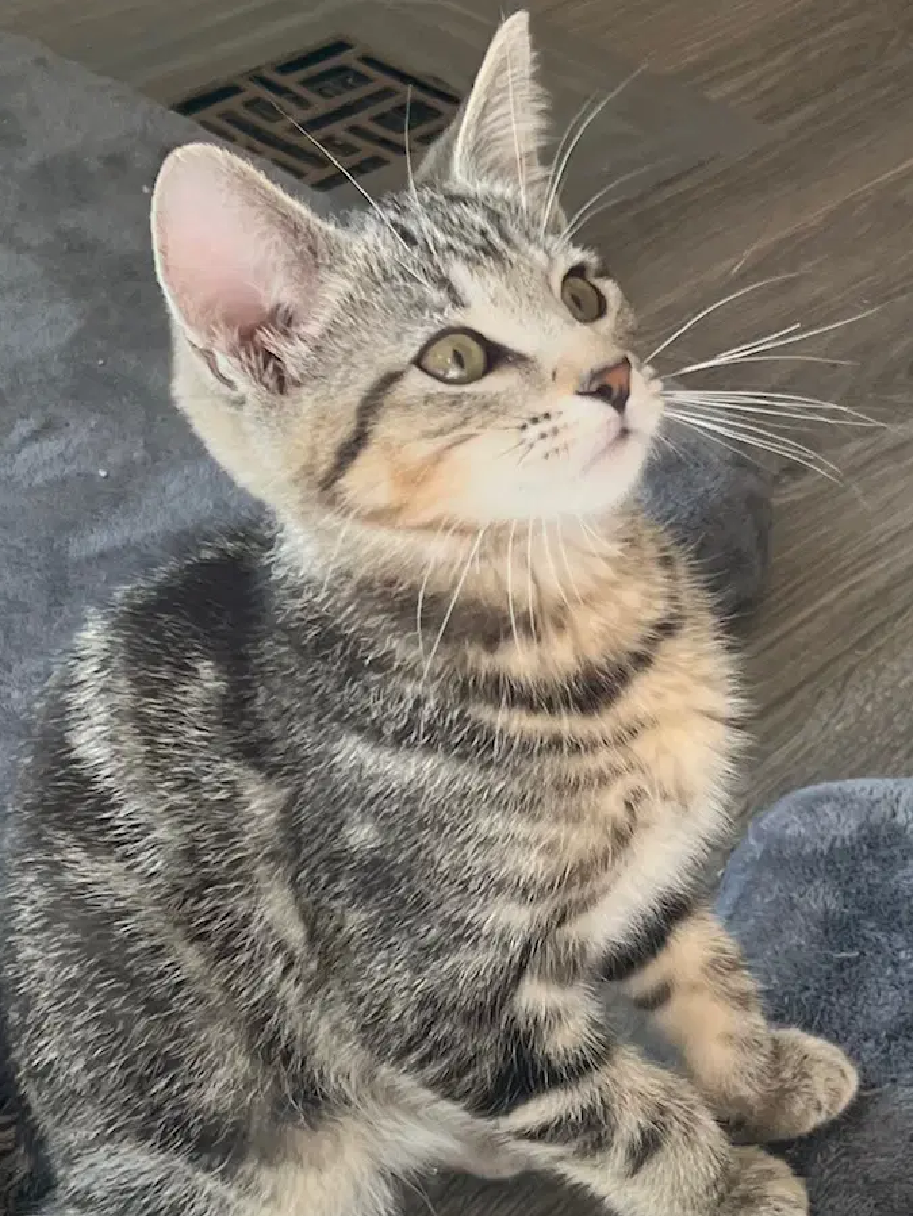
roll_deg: -11.5
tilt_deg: -40.5
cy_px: 817
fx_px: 1300
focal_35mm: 37
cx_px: 395
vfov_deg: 49.2
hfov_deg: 38.6
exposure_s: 1/122
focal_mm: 5.1
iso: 50
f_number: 1.6
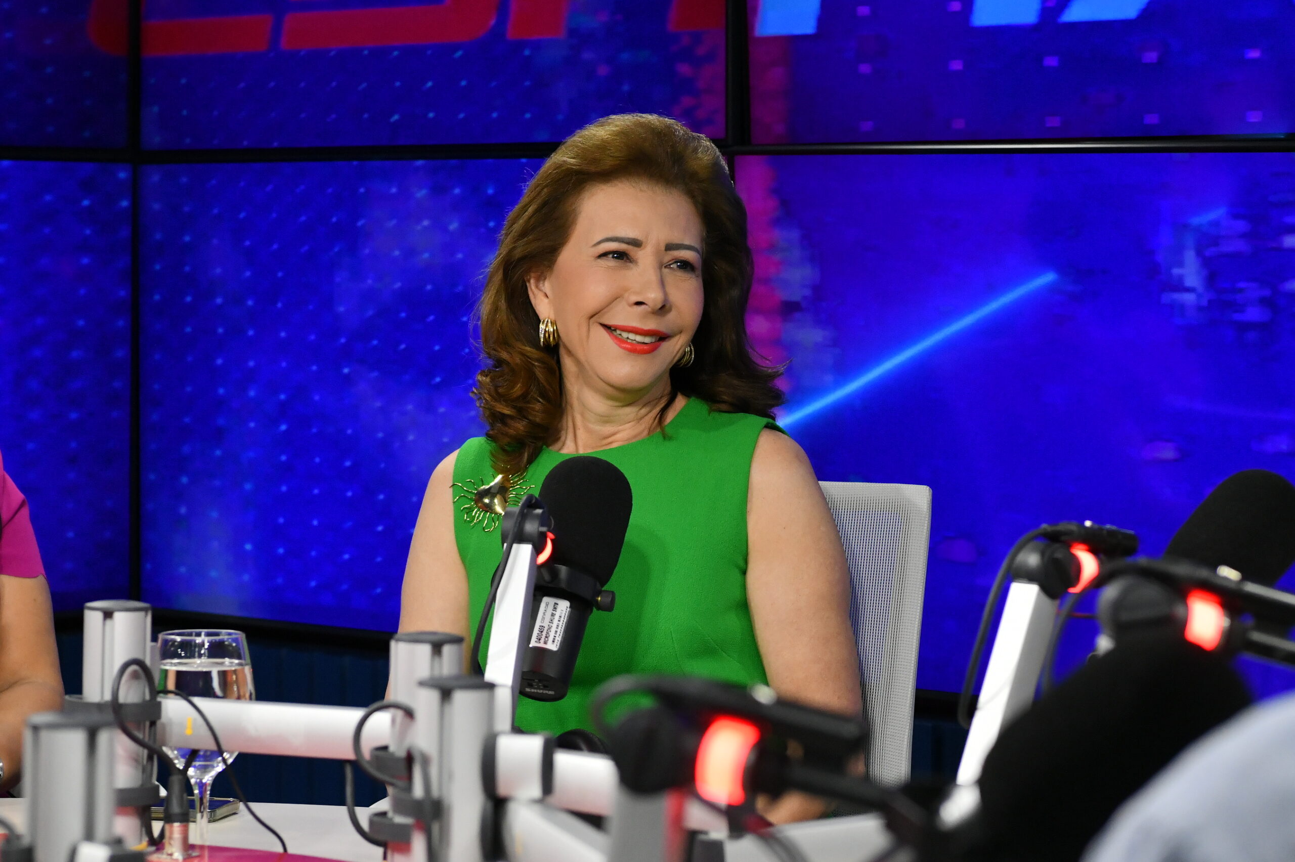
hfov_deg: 19.5
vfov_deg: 13.0
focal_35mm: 105
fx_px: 3775
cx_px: 648
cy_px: 431
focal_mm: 70
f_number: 4.5
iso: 1600
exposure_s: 1/160
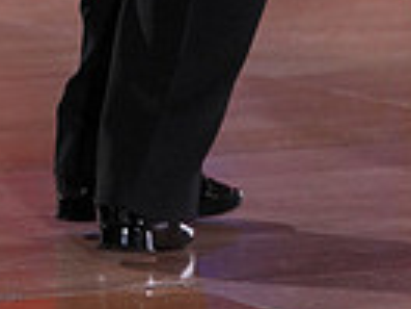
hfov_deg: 3.7
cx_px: 254
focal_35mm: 541
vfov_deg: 2.7
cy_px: -490
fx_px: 6423
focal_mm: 128
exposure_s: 1/500
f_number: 4
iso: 1600
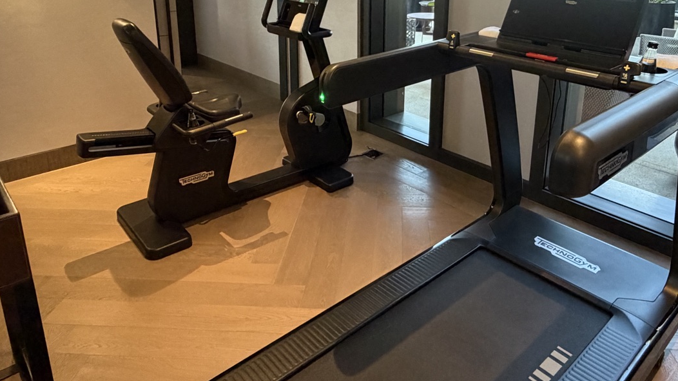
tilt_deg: -15.1
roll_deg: +0.0
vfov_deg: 38.8
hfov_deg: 65.8
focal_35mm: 29
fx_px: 521
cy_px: 80
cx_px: 379
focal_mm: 2.22
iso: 500
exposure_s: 1/60
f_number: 2.2
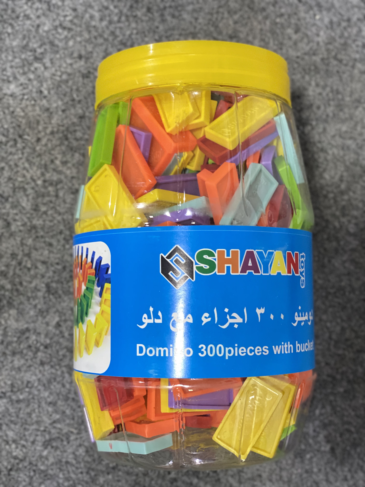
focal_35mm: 52
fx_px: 731
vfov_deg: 36.8
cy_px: 244
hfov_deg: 28.0
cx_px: 182
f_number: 2
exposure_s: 1/20
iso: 400
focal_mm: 6
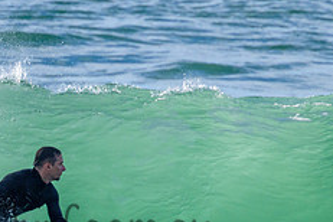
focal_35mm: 2005
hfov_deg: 1.0
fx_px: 18545
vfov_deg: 0.7
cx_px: 58
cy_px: 214
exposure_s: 1/2000
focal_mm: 800
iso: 1000
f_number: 11
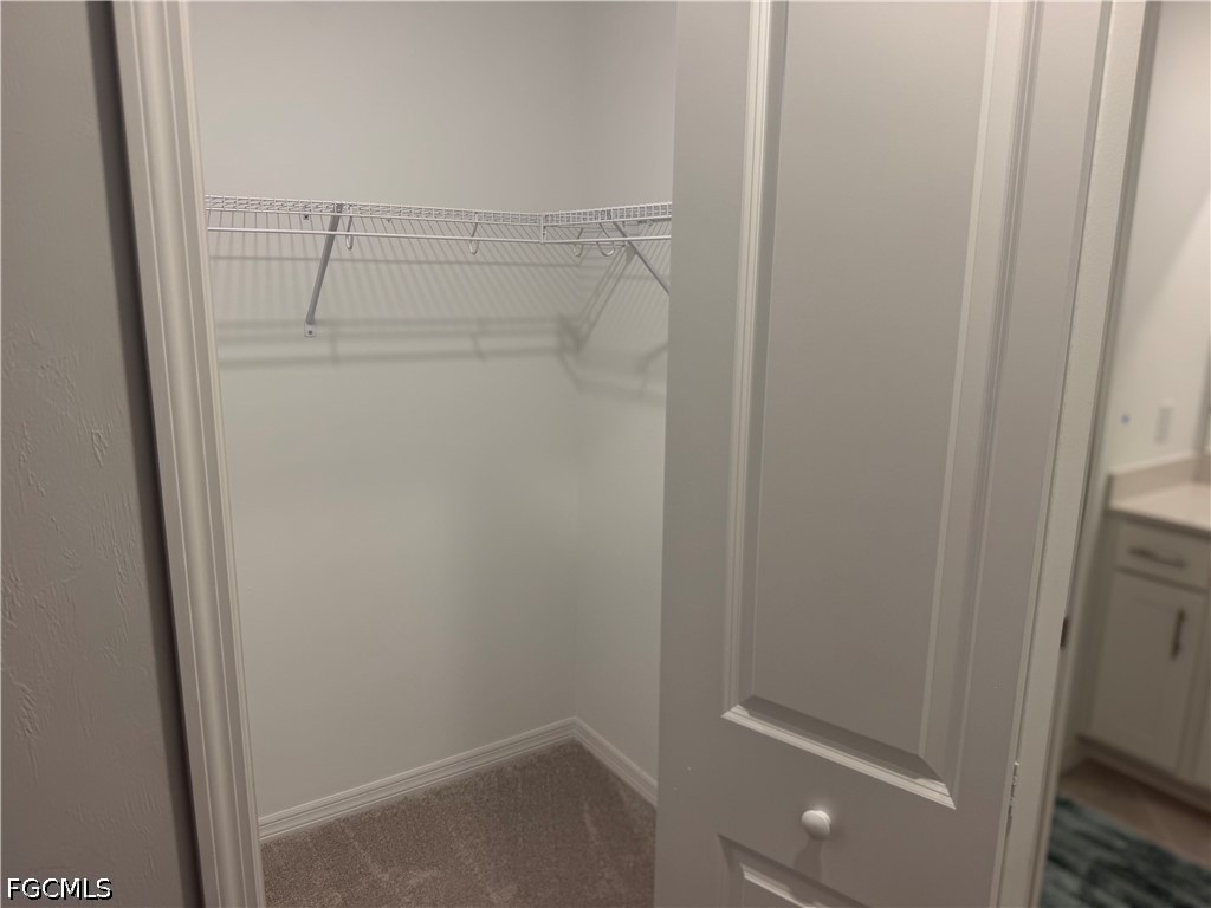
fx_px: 840
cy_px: 454
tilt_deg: -11.7
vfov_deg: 56.8
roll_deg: -0.8
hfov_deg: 71.6
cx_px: 606
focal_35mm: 24
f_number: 1.78
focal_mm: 6.76
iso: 100
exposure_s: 1/120
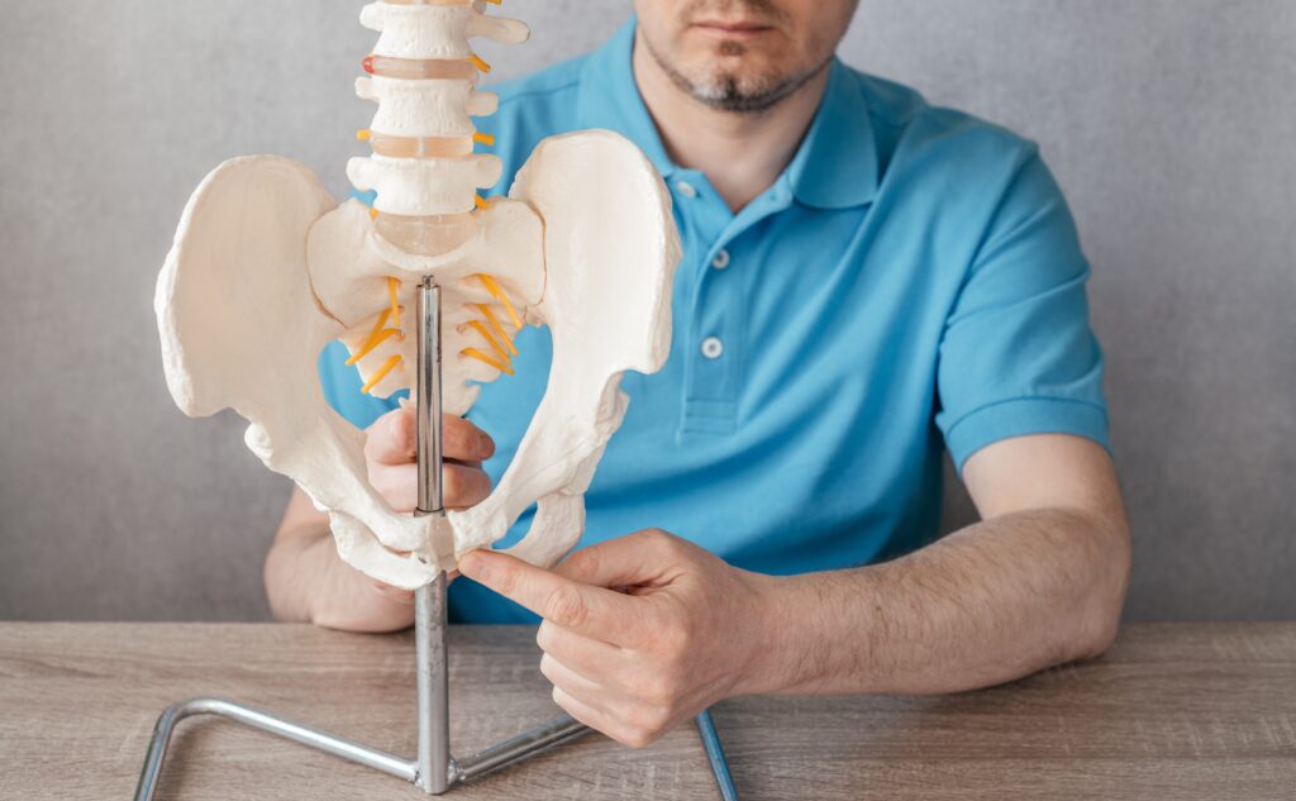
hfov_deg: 38.8
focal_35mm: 52
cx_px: 657
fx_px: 1840
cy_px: 375
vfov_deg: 24.6
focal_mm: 50
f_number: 5.6
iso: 200
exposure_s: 1/160
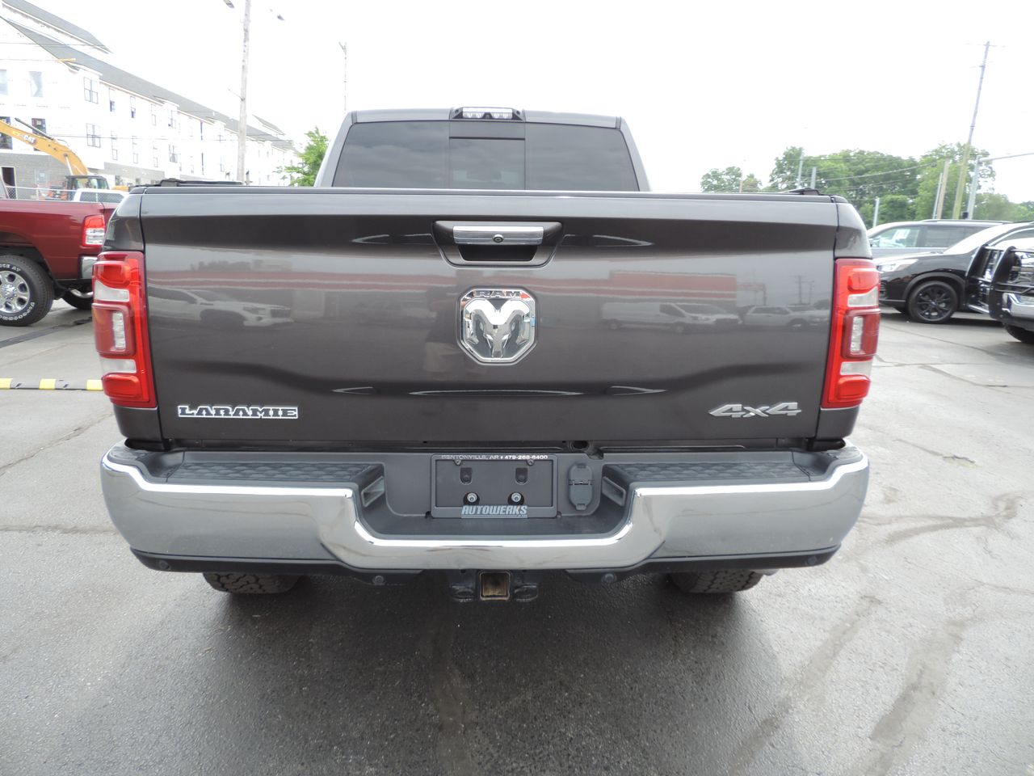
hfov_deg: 71.6
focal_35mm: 24
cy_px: 388
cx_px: 517
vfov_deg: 56.8
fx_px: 717
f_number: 3
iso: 80
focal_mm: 4.3
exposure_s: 1/250
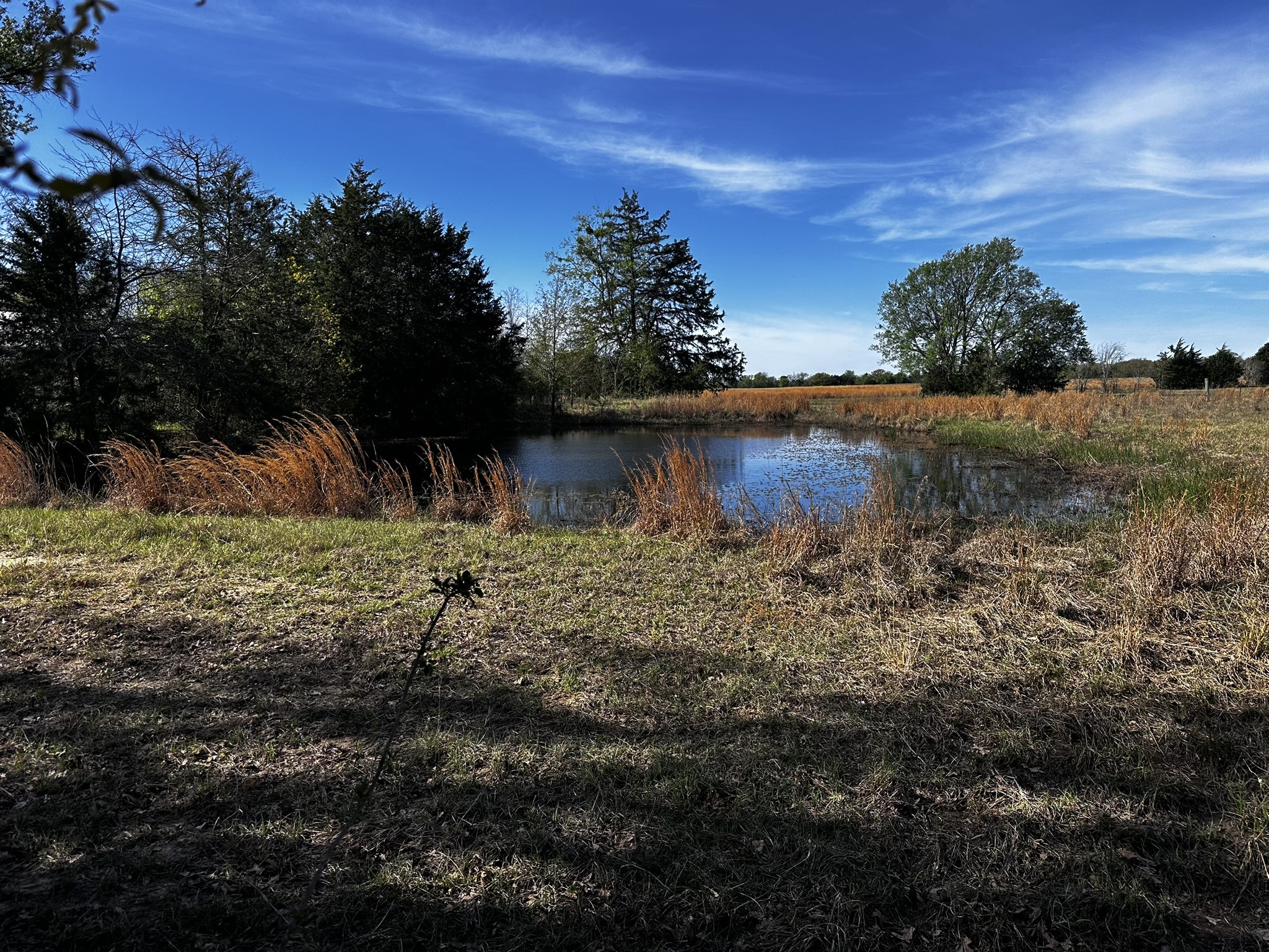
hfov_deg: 71.6
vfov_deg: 56.8
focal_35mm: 24
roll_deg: -0.1
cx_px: 634
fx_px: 880
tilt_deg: -5.0
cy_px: 476
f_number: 1.78
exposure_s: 1/3155
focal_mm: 6.86
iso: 80
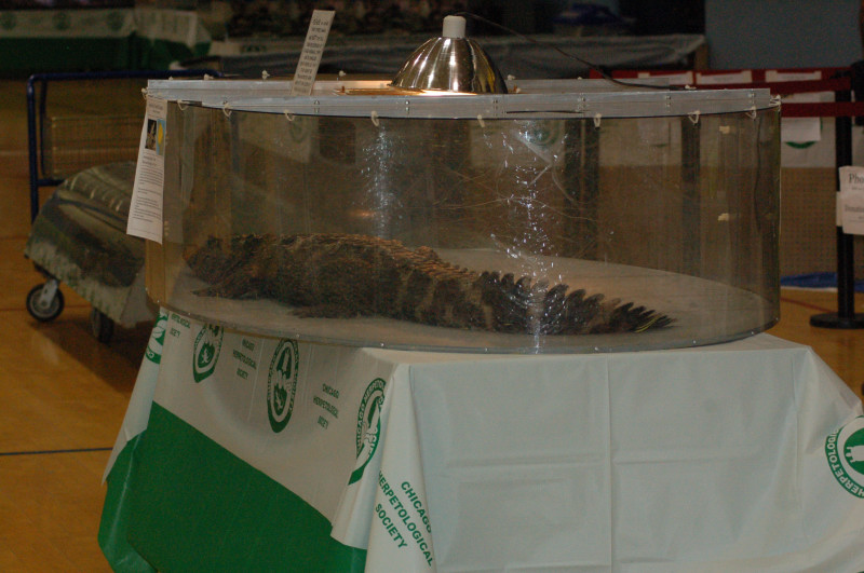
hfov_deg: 19.5
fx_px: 2516
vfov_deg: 13.0
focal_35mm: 105
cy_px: 286
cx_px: 432
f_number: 5.6
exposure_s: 1/160
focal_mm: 70
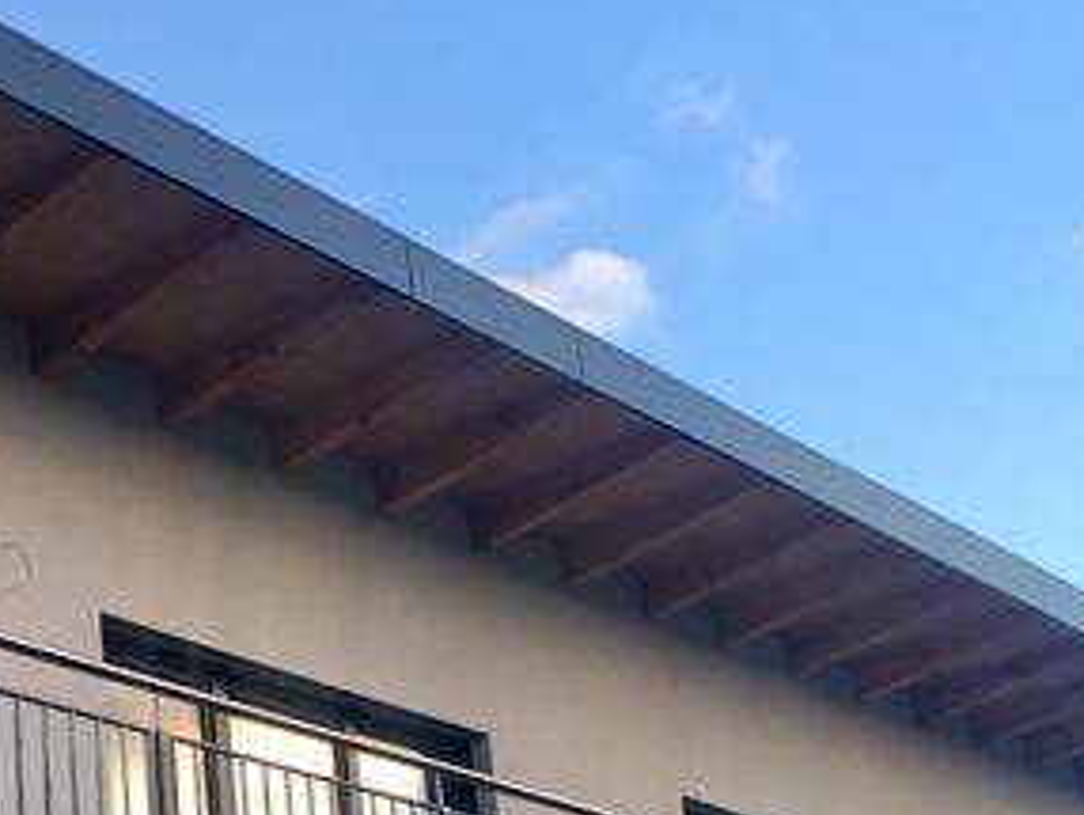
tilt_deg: +15.9
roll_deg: +2.4
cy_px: 790
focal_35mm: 75
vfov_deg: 19.2
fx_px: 2351
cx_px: -133
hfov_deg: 24.1
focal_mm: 4.15
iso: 25
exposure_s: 1/126
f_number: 2.2
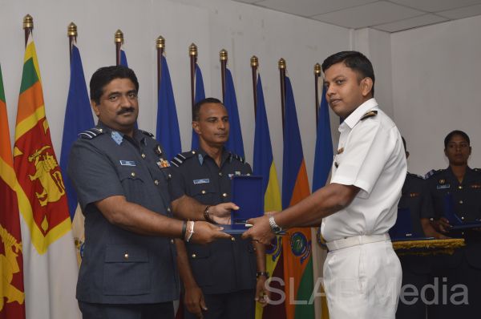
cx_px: 240
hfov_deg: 31.9
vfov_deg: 21.5
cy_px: 160
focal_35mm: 63
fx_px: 840
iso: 200
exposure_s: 1/160
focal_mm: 42
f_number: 7.1
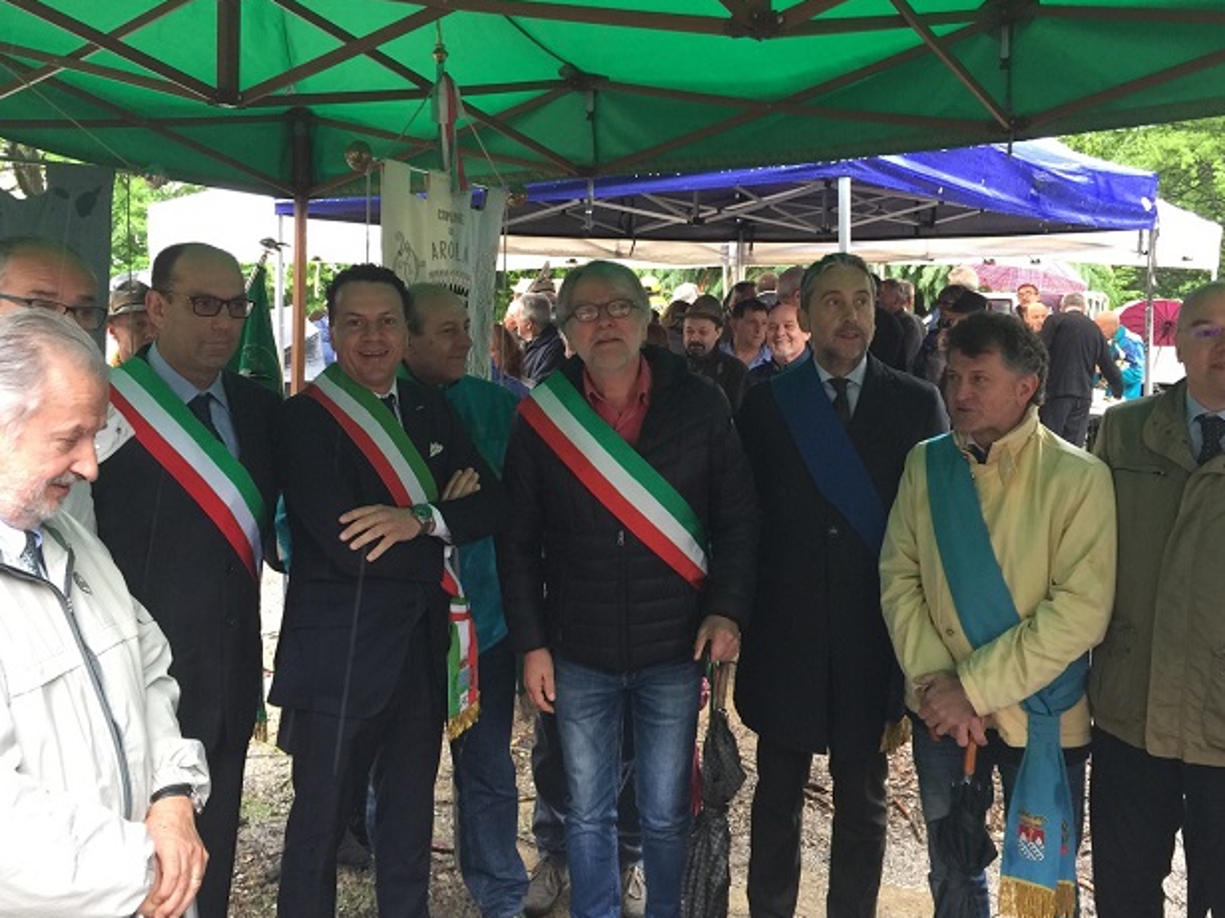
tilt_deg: -6.1
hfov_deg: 55.3
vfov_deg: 42.9
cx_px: 635
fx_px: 1168
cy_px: 419
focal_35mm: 33
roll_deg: -1.5
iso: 64
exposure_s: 1/33
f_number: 2.2
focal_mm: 4.15
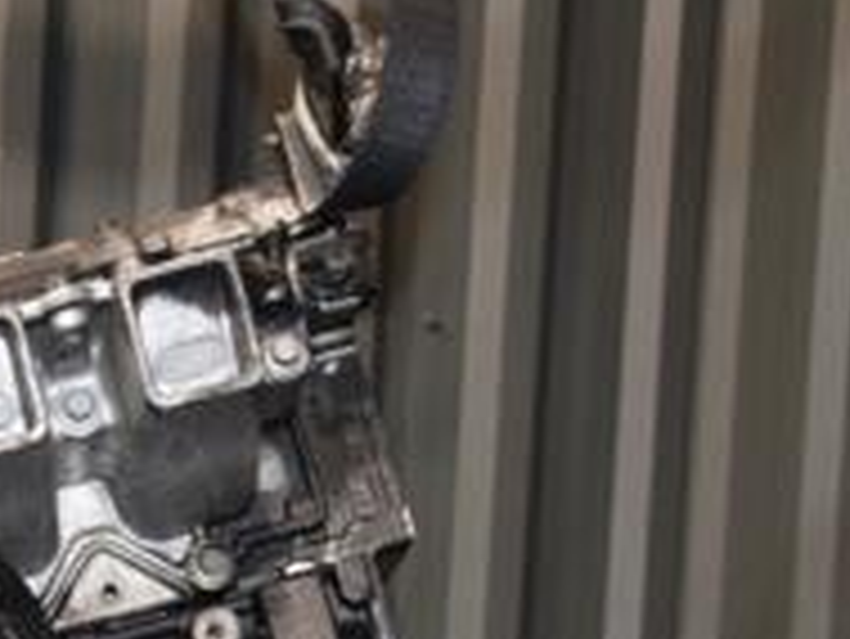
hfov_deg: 16.4
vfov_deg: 12.5
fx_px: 2814
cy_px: 850
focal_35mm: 115
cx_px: -211
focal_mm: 25
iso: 800
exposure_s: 1/60
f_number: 5
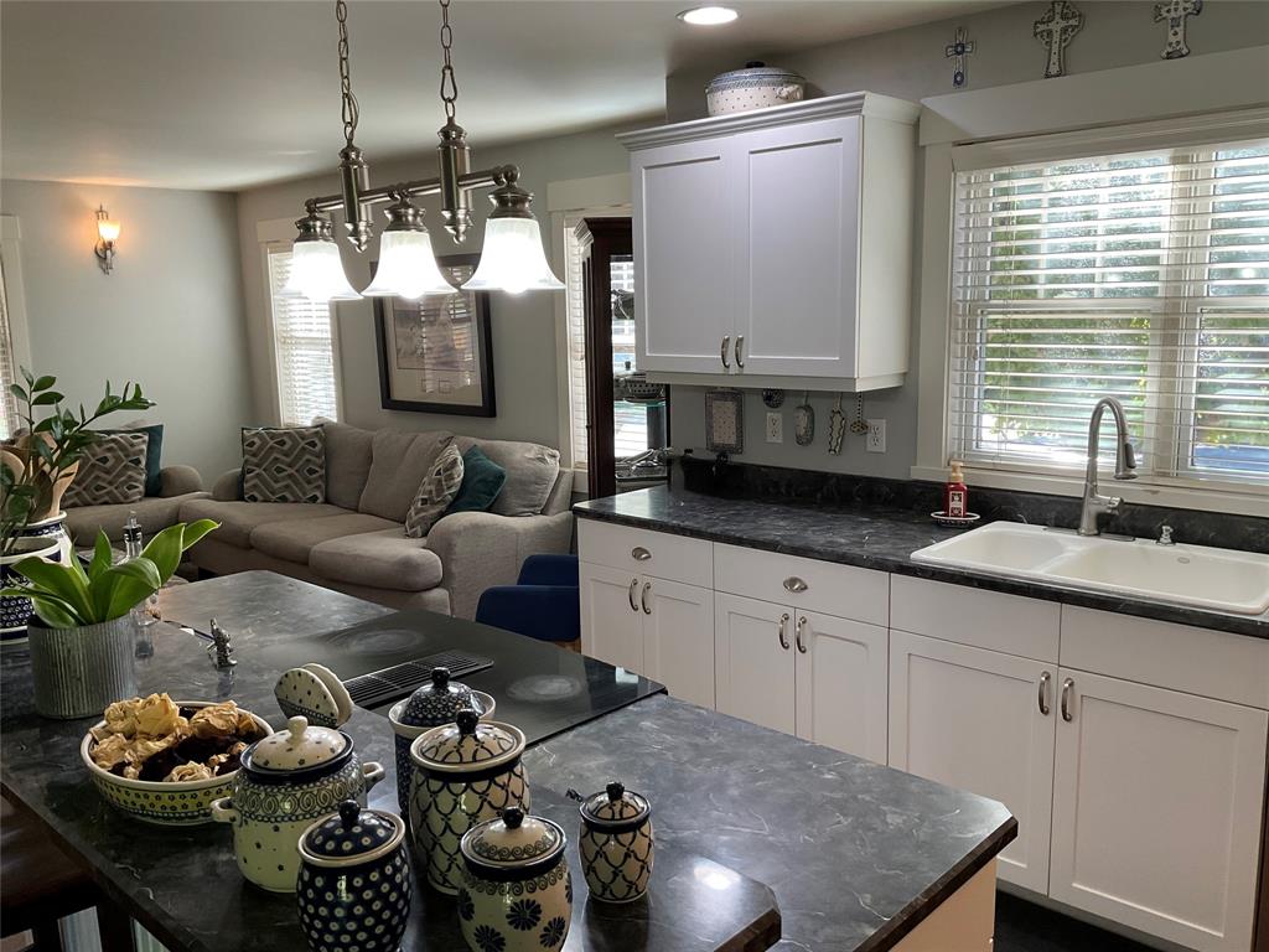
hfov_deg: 61.7
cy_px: 476
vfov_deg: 48.2
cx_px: 634
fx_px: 1063
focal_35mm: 29
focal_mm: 3
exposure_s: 1/120
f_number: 1.8
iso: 50
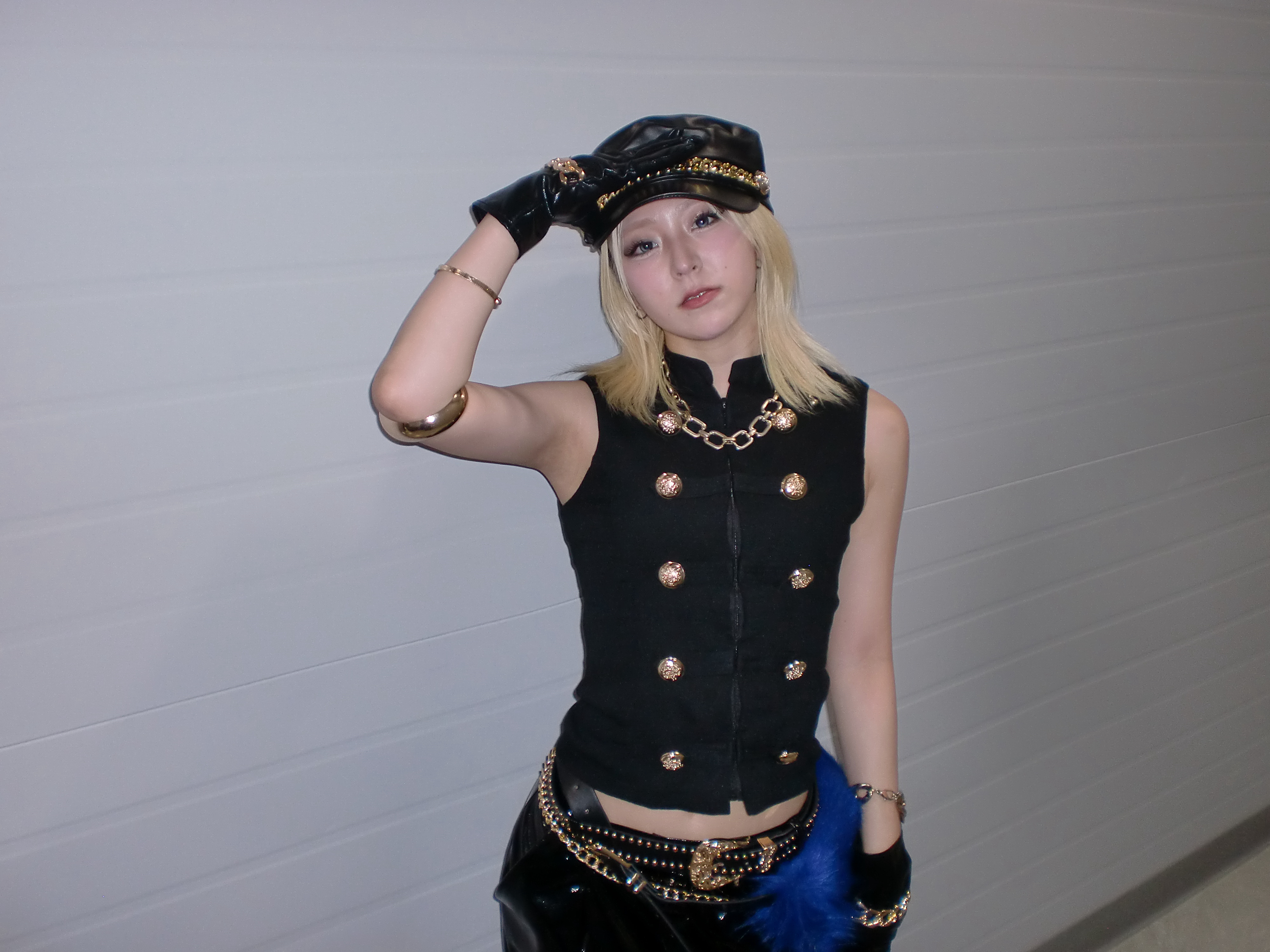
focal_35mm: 35
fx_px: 1284
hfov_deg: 52.6
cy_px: 476
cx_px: 635
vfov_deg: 40.7
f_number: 3.1
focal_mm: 6.3
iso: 125
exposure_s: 1/60
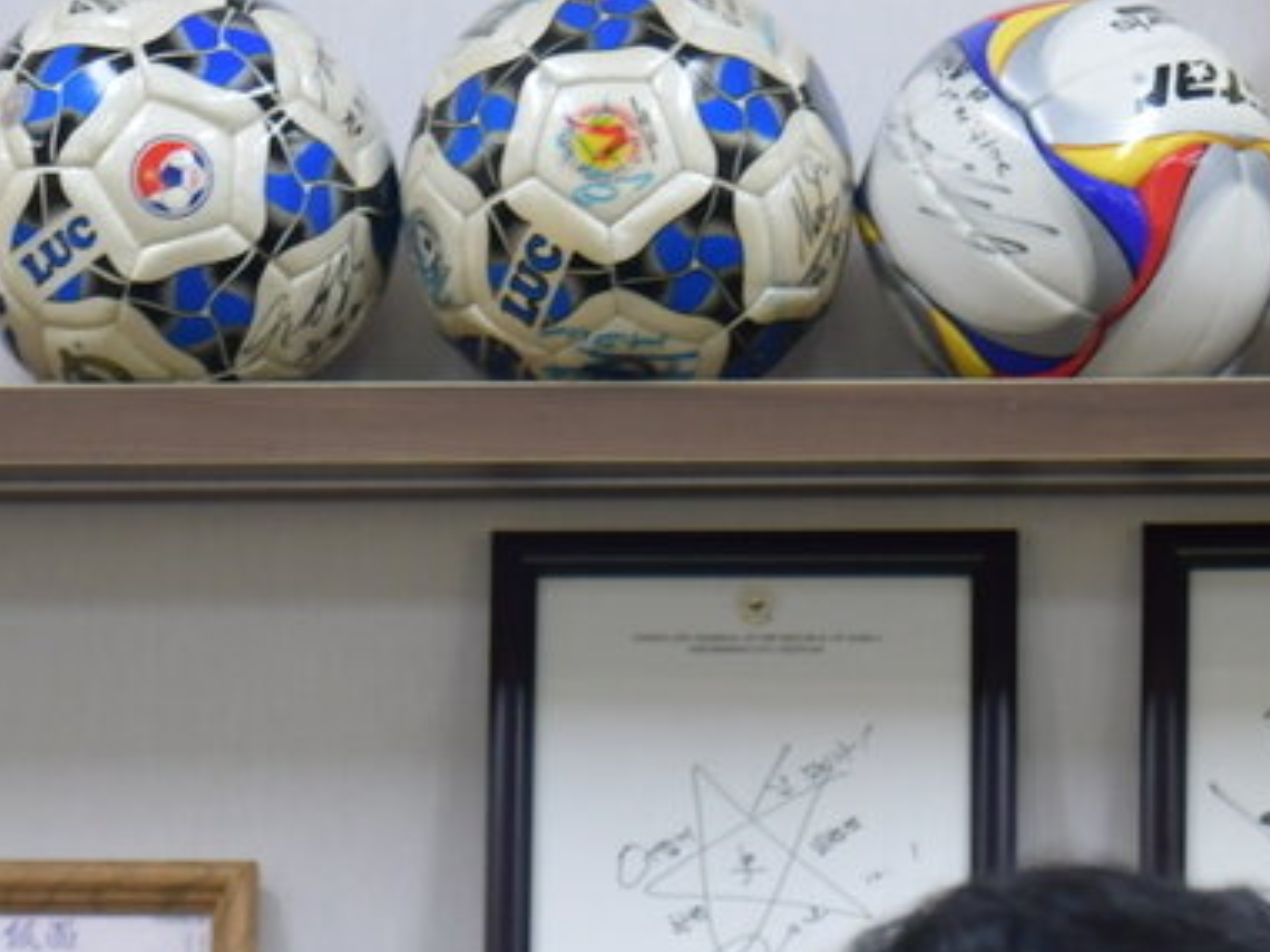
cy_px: 1328
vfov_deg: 6.3
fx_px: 8585
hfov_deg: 8.5
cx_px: 842
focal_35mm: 234
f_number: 2.8
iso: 800
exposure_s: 1/160
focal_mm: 44
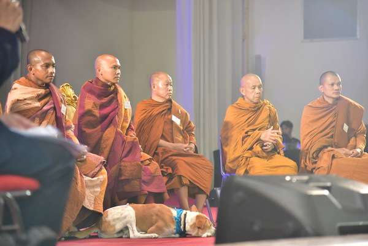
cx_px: 184
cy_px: 123
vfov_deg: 11.4
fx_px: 1227
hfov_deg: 17.1
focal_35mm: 120
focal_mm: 120
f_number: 4
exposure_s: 1/125
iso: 3200
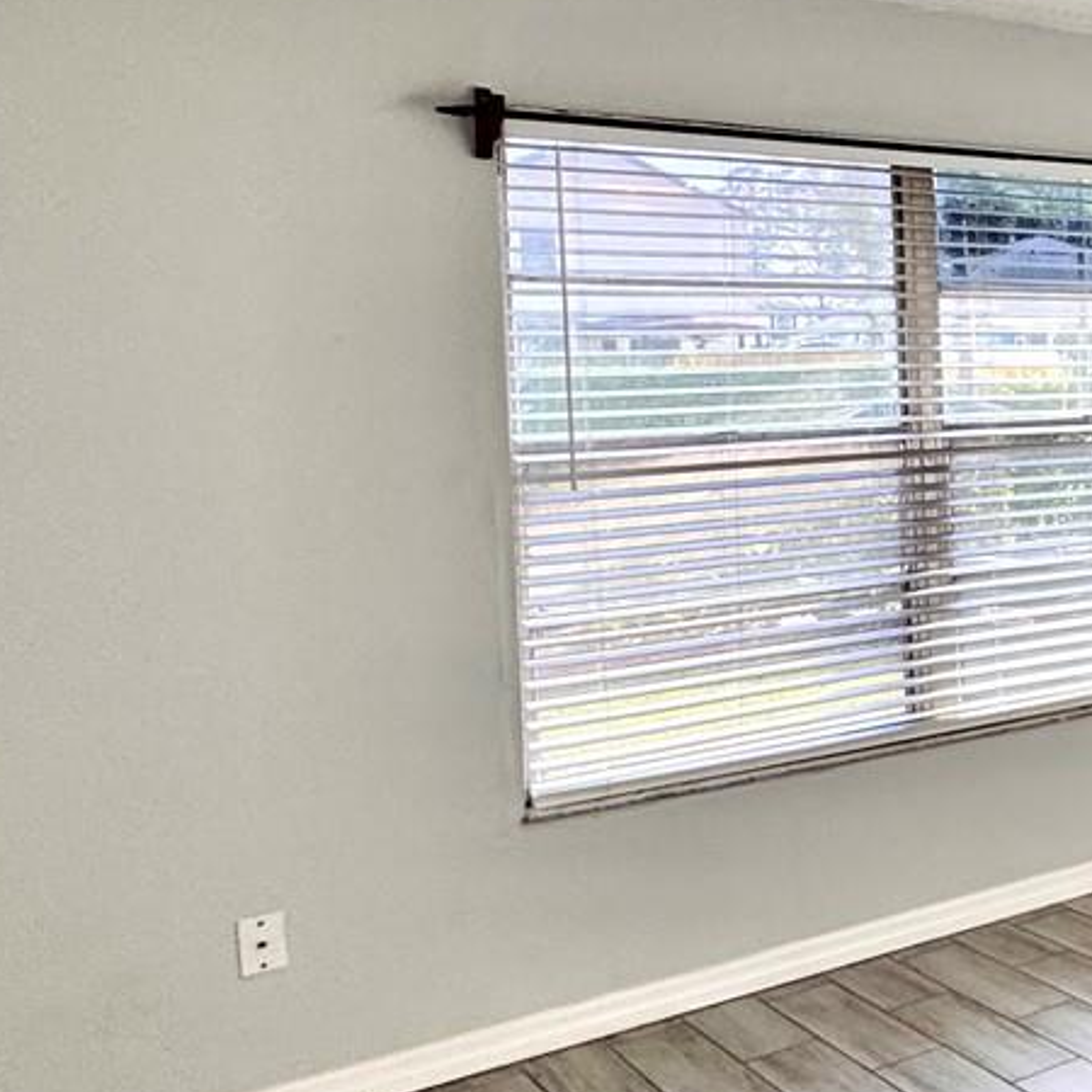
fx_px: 1570
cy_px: 410
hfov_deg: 26.5
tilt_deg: -1.4
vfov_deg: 38.1
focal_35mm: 44
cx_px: 1674
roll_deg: +1.1
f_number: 2.2
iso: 50
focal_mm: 2.22
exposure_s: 1/120
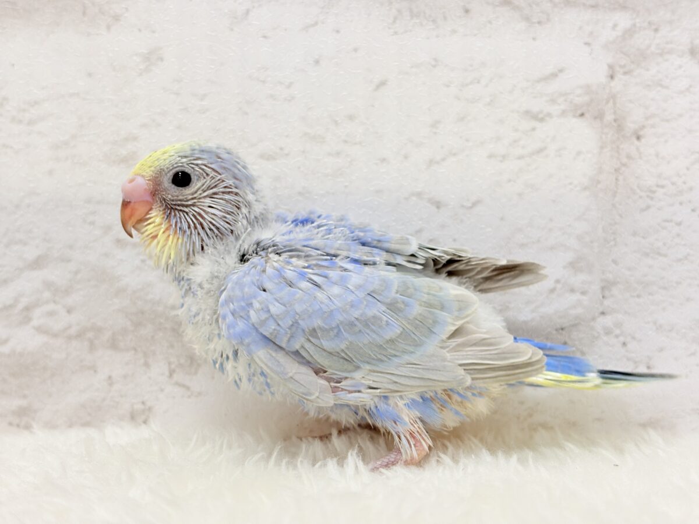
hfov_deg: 36.8
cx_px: 350
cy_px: 262
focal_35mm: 52
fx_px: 1050
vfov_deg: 28.0
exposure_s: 1/50
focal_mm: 5.96
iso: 50
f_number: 1.6
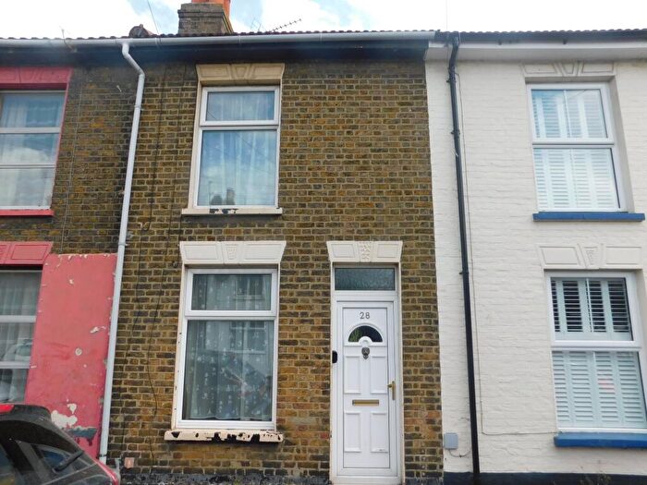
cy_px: 242
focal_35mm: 23
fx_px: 430
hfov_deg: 73.9
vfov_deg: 58.9
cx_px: 324
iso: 125
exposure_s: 1/800
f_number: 3
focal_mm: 4
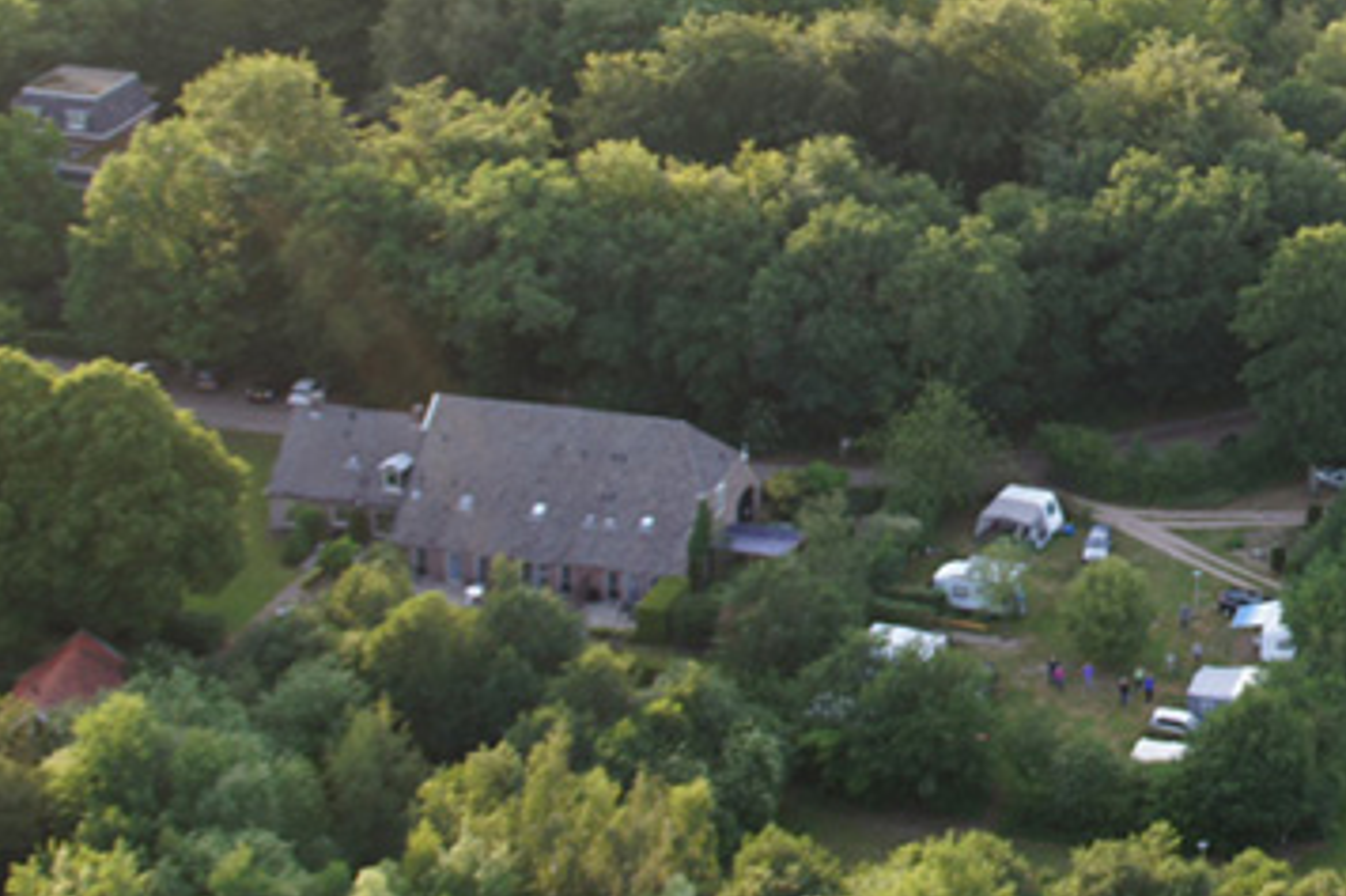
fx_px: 3774
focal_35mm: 101
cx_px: 1475
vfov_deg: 13.5
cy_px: 246
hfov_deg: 19.4
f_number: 5
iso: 100
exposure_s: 1/50
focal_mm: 30
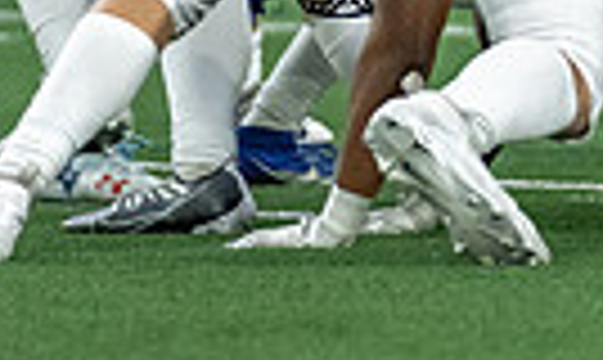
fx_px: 14348
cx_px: 40
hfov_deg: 2.4
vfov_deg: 1.4
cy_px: -472
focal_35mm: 884
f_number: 2.8
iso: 4000
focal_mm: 155
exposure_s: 1/1250
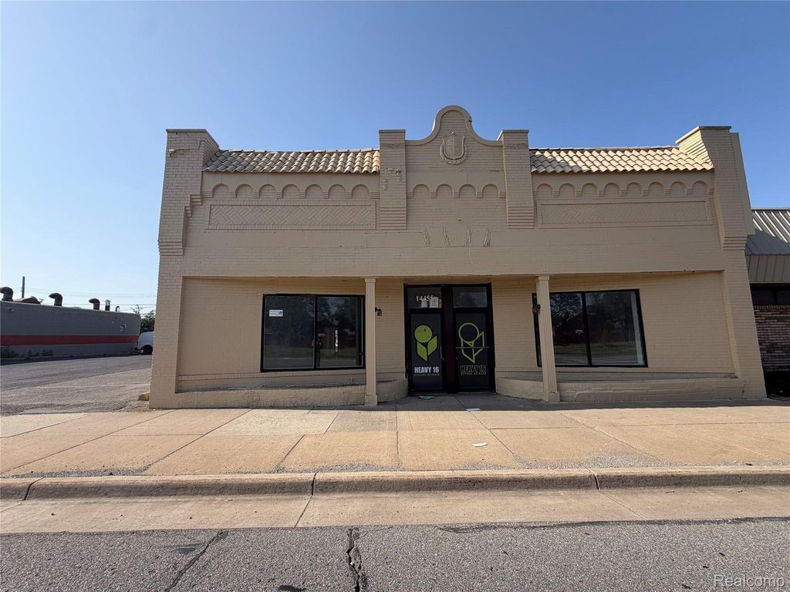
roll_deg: +2.5
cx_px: 395
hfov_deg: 102.1
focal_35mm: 14
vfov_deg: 85.7
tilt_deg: +8.2
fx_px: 320
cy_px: 296
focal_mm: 2.22
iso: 25
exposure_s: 1/770
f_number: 2.2
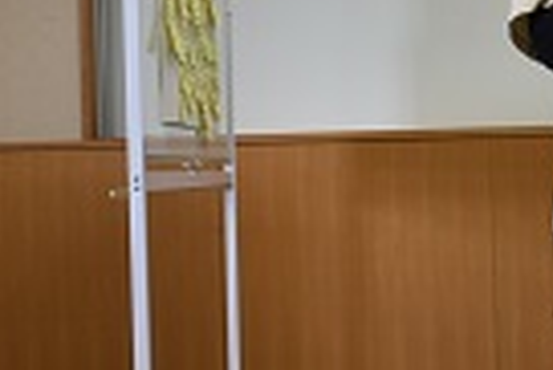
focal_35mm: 115
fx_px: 1768
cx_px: 634
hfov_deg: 17.1
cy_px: 136
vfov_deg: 11.9
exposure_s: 1/100
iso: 400
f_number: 5
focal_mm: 26
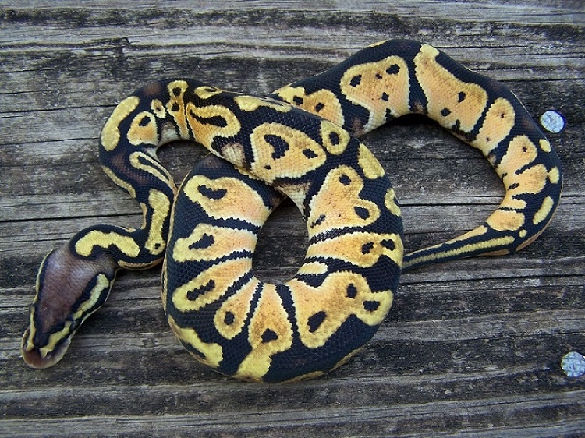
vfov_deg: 37.7
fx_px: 642
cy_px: 219
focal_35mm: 38
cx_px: 292
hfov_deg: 49.0
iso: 80
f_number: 2.8
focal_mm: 6.3
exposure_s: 1/60
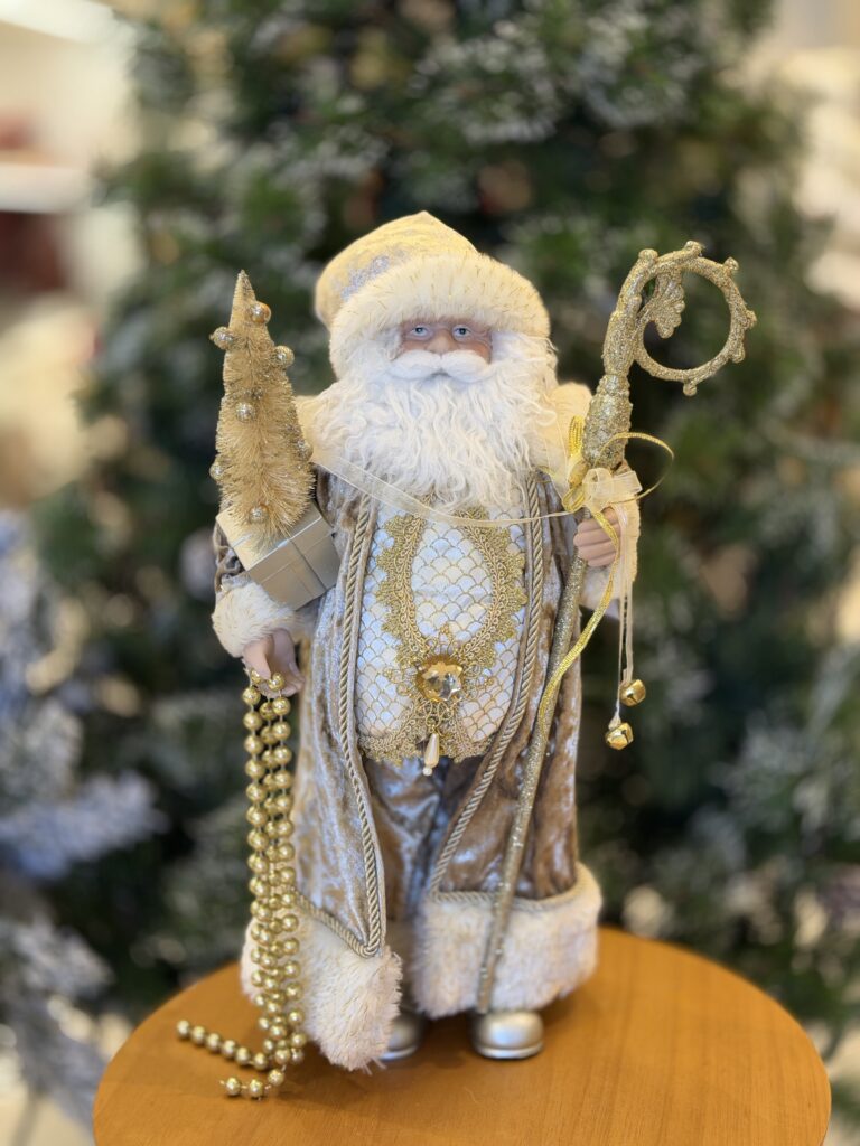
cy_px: 573
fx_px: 1590
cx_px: 430
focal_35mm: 48
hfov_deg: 30.3
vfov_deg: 39.7
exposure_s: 1/60
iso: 64
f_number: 1.78
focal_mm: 6.76
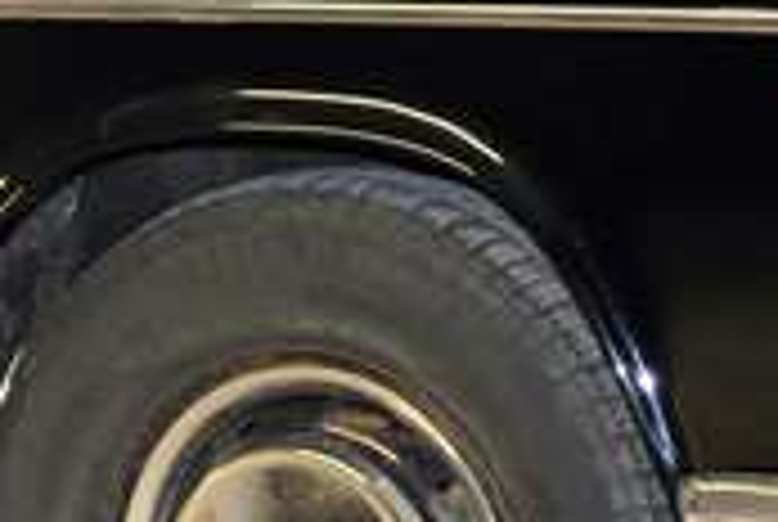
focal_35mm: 210
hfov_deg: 9.6
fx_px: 4546
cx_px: -256
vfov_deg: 6.5
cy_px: -43
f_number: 4
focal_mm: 38
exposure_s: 1/60
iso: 800
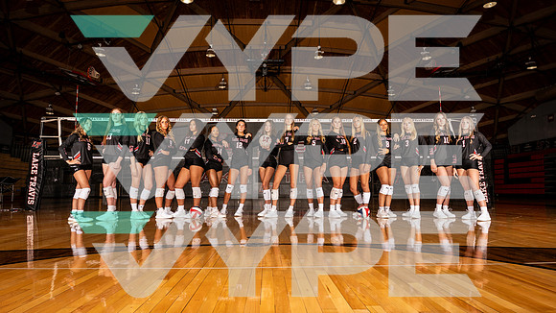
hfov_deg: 73.8
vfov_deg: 45.7
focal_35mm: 25
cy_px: 156
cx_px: 278
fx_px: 371
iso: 250
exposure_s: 1/250
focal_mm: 24
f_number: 11
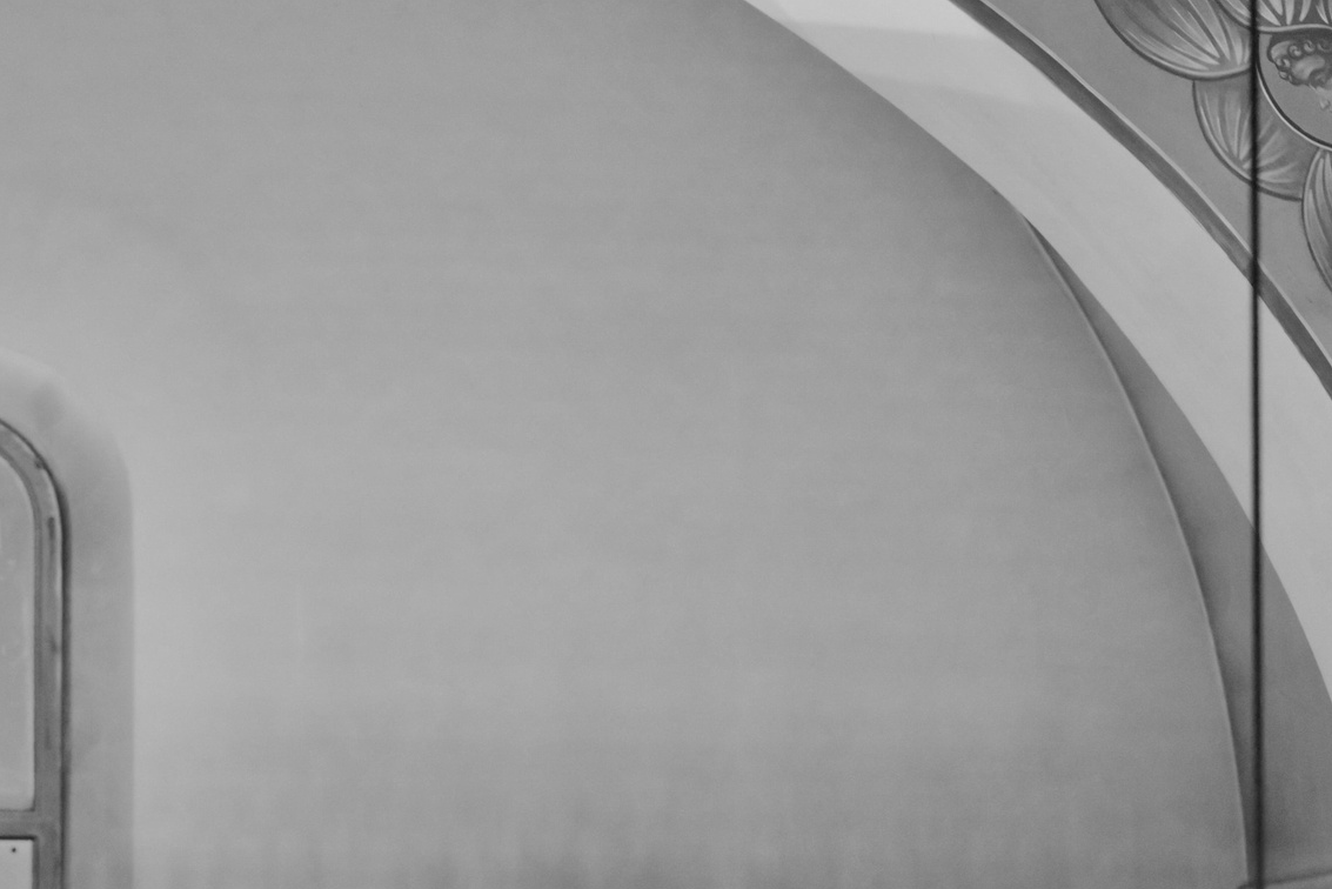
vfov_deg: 7.1
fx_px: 7105
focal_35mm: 192
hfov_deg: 10.6
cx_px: 121
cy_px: 871
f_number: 1.8
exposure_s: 1/100
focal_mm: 85
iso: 5000
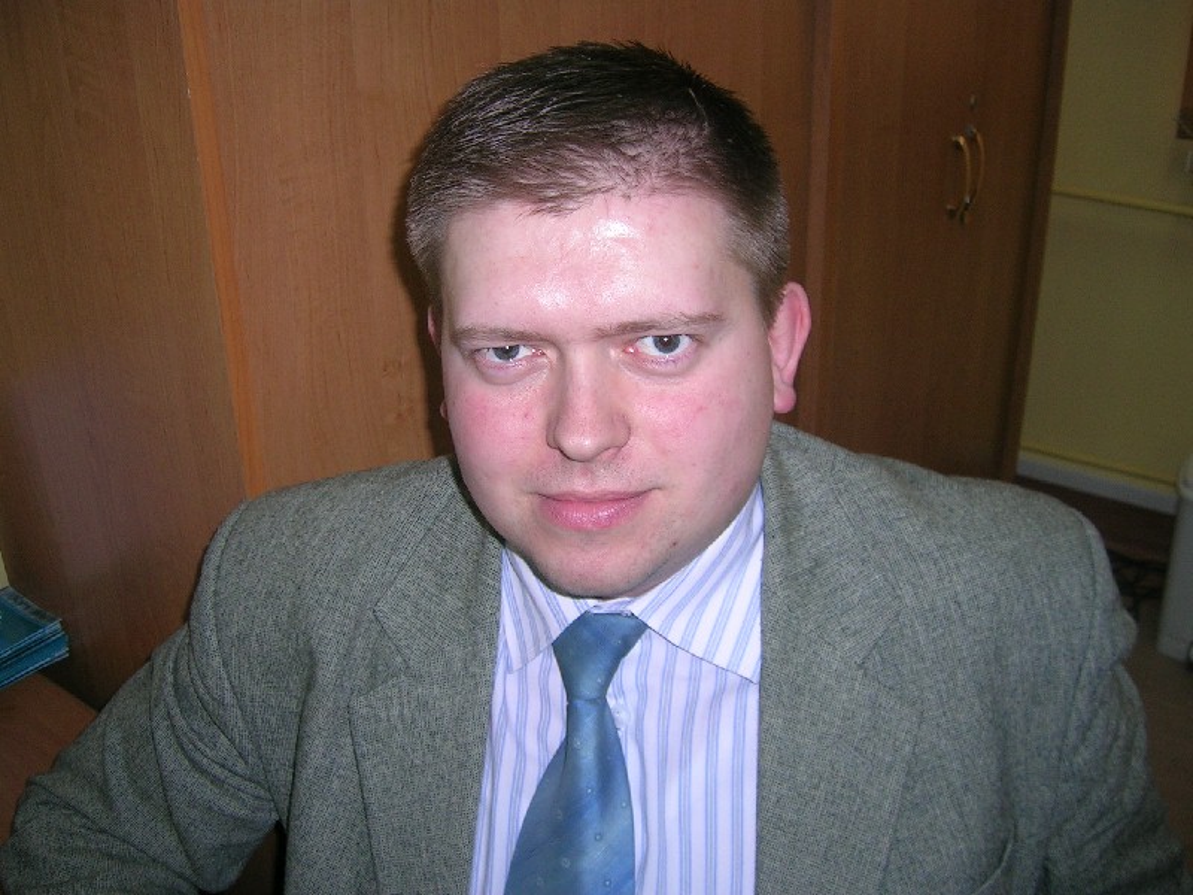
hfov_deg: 52.6
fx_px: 1206
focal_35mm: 35
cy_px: 448
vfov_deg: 40.7
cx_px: 596
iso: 50
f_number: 2.8
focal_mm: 5.4
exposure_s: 1/60.1
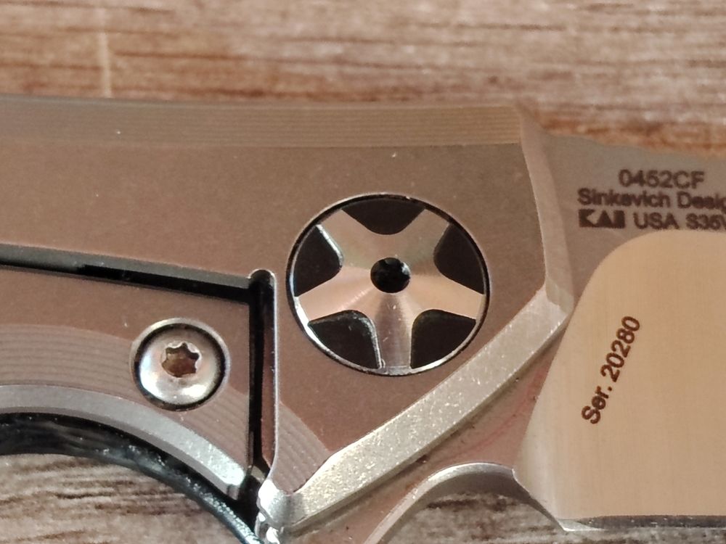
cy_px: 272
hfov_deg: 17.7
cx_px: 363
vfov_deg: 13.3
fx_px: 2328
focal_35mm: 111
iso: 3088
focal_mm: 5.25
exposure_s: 1/20
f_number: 1.75
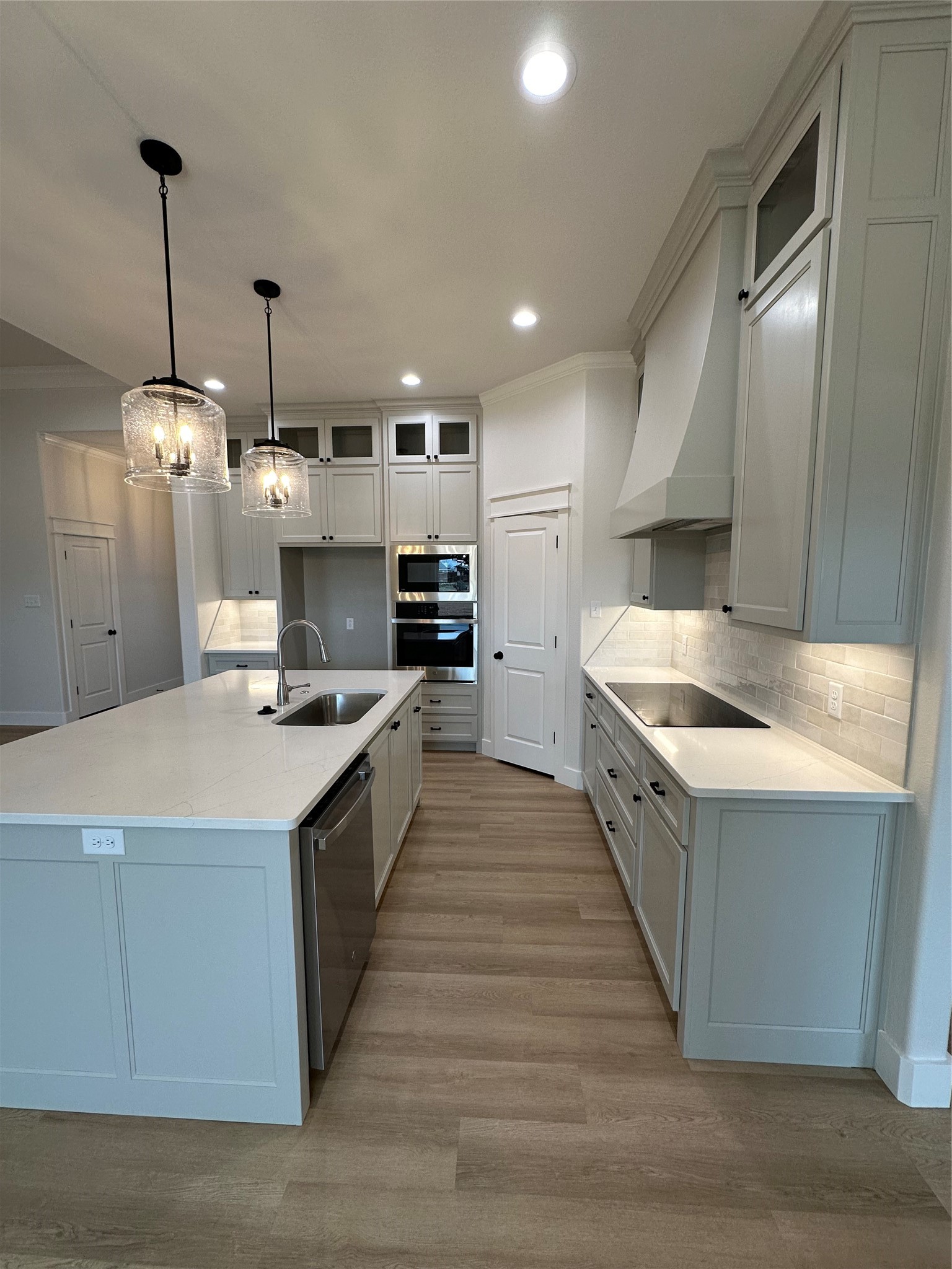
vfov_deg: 102.1
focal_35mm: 14
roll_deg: -0.7
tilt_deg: -5.2
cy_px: 634
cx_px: 476
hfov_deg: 85.7
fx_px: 513
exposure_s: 1/120
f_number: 2.2
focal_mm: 2.22
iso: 100
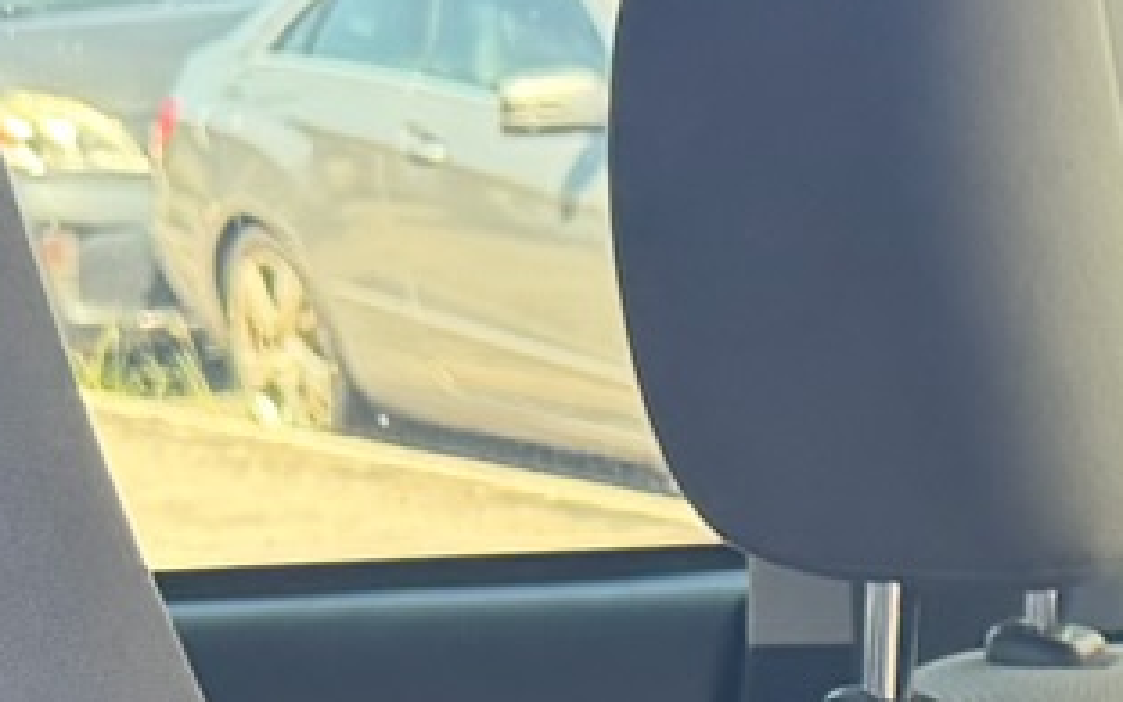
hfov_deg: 11.3
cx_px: 2300
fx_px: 5111
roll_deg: +1.4
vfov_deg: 6.9
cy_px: 2228
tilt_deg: -25.2
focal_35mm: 167
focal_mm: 6.76
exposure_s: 1/213
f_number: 1.78
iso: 125
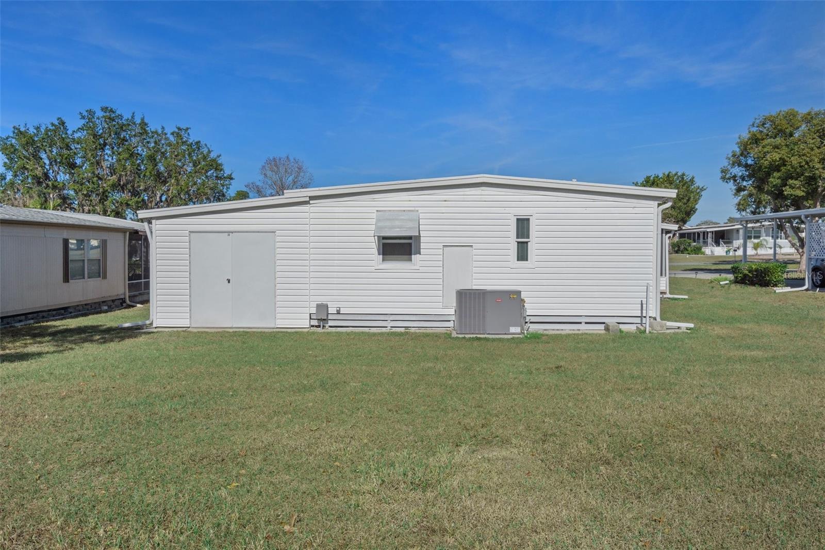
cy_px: 275
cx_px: 412
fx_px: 641
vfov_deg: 46.4
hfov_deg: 65.5
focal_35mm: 28
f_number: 8
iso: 400
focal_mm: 28
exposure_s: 1/800
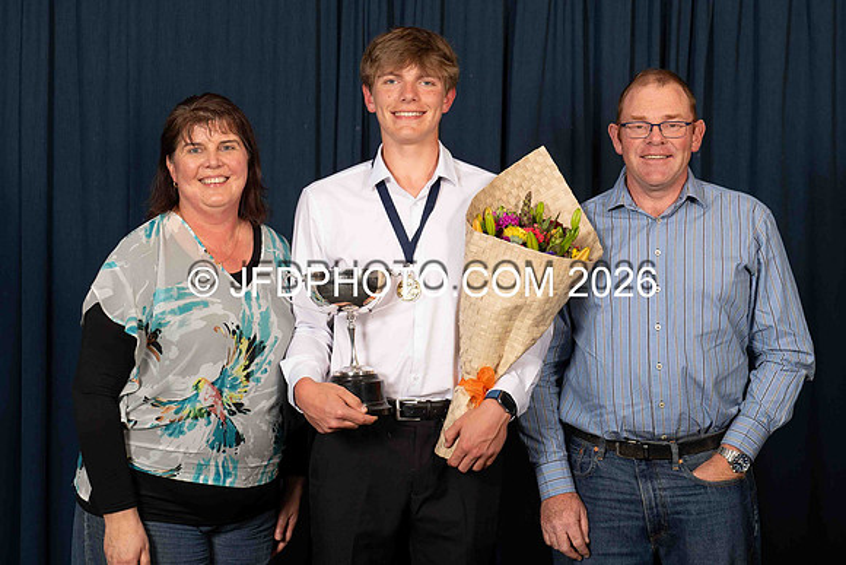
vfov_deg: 17.7
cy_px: 228
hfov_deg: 26.3
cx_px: 378
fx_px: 1808
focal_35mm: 77
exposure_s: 1/250
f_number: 5.6
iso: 200
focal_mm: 60
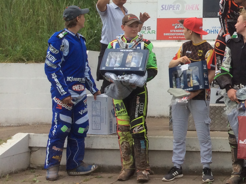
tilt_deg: +0.0
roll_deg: -1.2
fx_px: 476
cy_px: 41
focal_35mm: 67
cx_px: 256
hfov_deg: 27.1
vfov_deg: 21.7
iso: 32
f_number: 2.4
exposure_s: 1/1192
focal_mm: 3.3
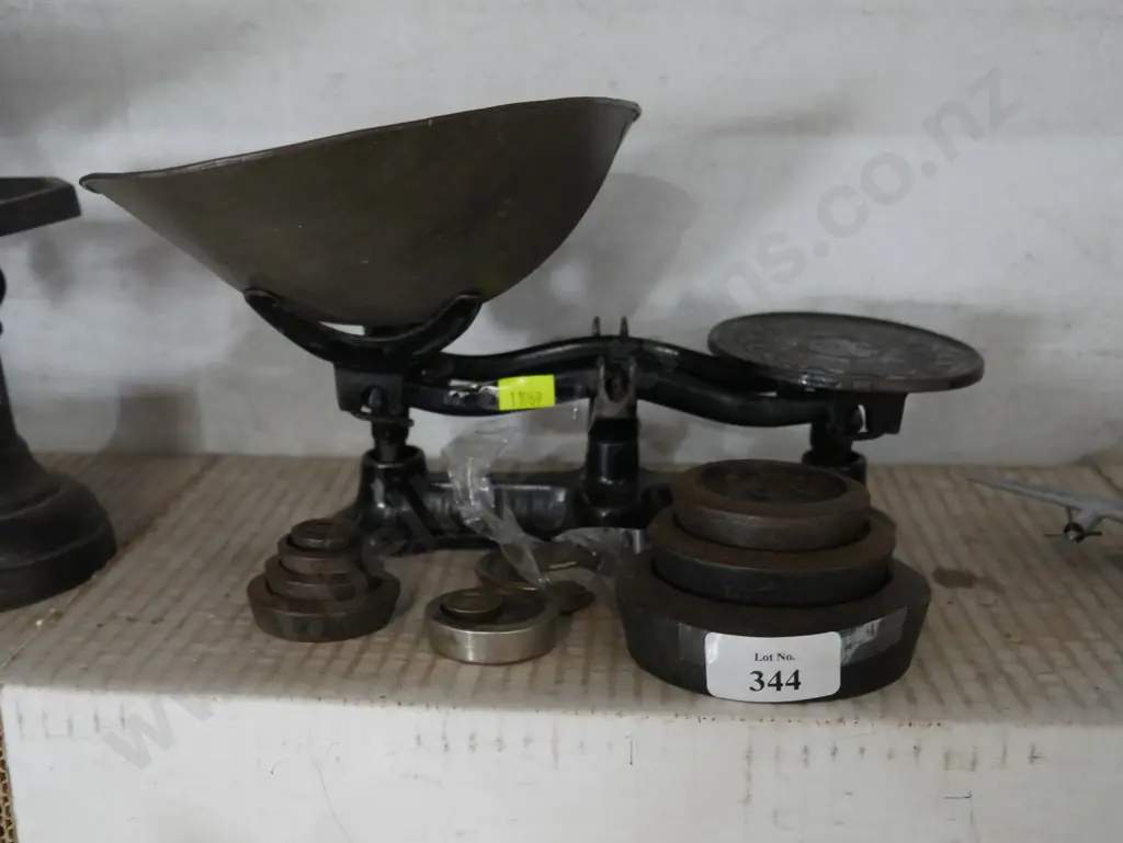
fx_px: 1363
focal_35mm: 42
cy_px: 422
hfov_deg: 44.8
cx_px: 562
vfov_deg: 34.4
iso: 2500
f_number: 4.6
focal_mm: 21
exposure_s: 1/60
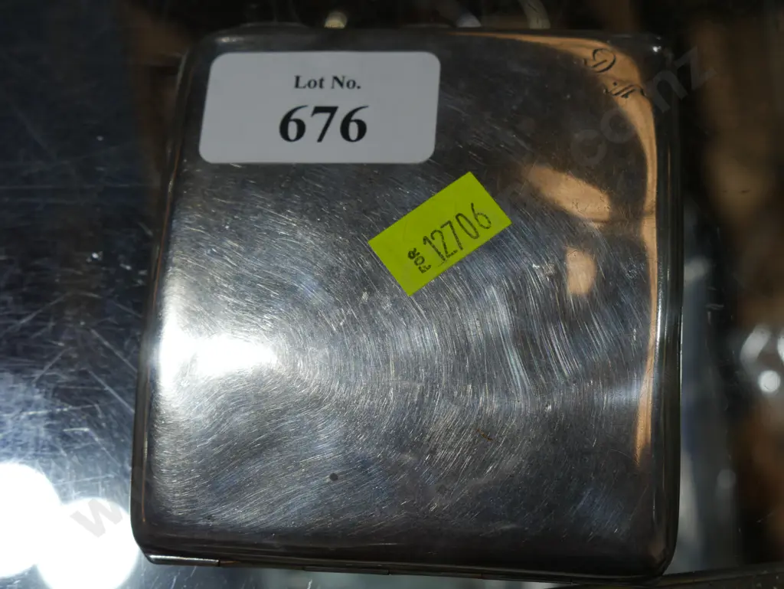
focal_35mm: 64
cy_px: 294
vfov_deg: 22.9
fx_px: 1450
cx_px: 392
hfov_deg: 30.3
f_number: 6.3
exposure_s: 1/125
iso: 200
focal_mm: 32
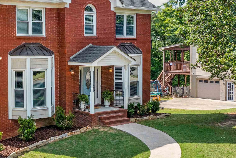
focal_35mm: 57
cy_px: 92
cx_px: 58
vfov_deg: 23.8
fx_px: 374
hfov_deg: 34.3
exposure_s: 1/500
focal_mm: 10.26
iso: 100
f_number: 4
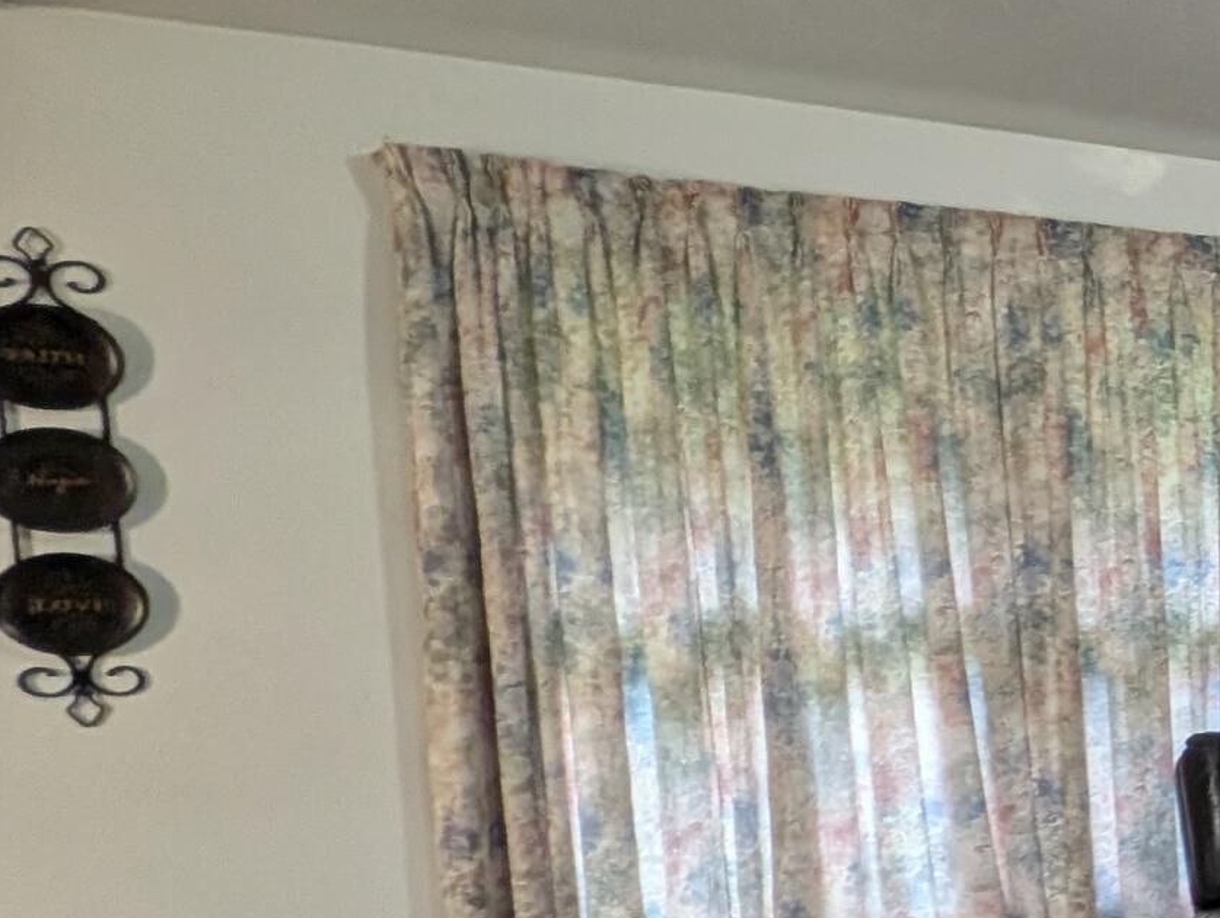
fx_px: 1517
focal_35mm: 43
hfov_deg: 23.7
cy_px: 729
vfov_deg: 32.8
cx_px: 2125
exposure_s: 1/30
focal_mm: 2.02
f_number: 1.7
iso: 162
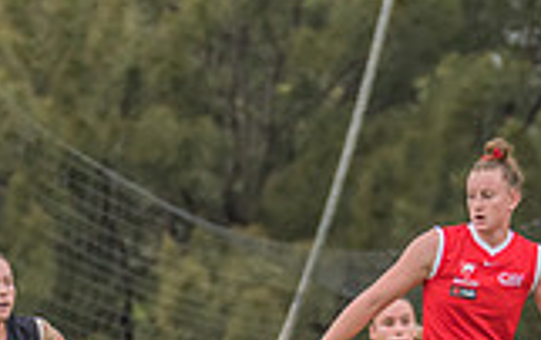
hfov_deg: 1.5
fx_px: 20958
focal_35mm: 1420
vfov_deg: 0.9
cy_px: 458
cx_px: 617
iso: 900
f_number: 5.6
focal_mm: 280
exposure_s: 1/1250
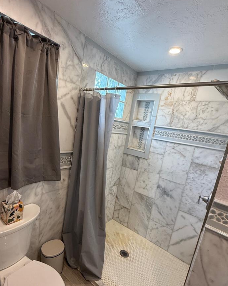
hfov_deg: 70.5
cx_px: 98
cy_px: 157
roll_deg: -8.2
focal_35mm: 19
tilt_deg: -12.2
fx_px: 160
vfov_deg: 83.1
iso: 200
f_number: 2.2
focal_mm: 2.22
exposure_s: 1/120
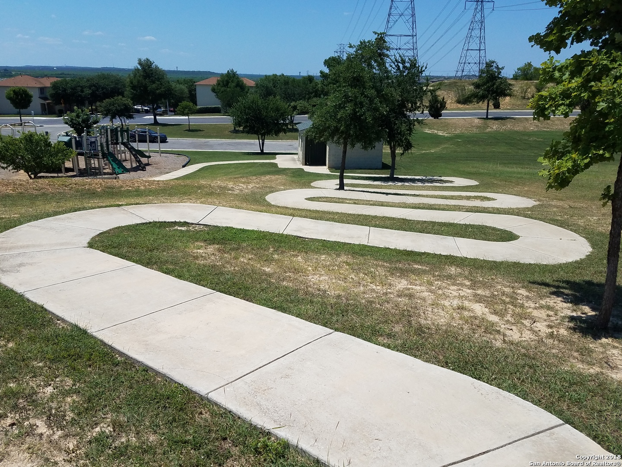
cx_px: 311
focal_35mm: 26
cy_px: 234
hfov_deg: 67.3
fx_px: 467
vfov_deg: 53.1
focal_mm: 4.2
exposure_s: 1/3864
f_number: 1.7
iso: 40
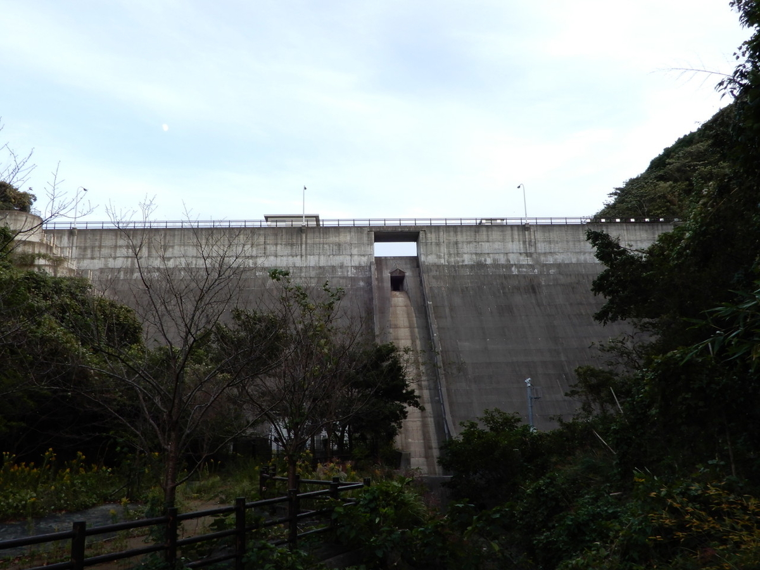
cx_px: 380
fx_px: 659
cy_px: 285
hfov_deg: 60.0
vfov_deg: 46.8
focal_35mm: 30
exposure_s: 1/30
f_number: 5
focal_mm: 5.4
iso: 80
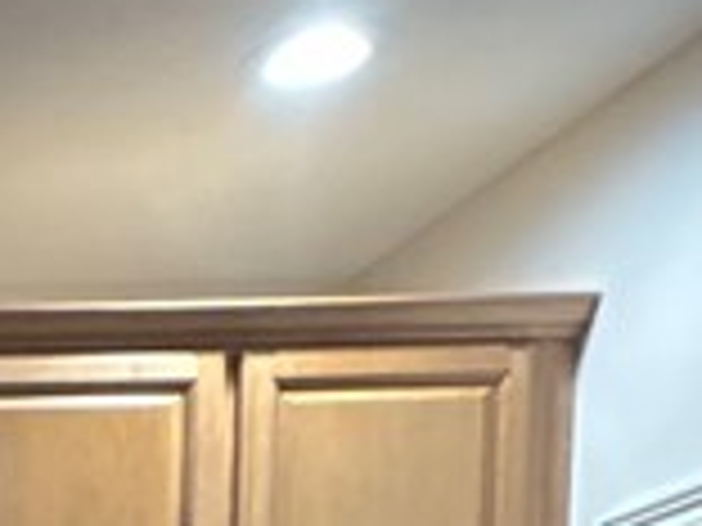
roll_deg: +0.2
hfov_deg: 16.1
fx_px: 1866
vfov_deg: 13.1
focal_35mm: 92
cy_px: 1160
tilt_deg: -4.5
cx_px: -738
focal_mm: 2.22
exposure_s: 1/60
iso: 640
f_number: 2.2
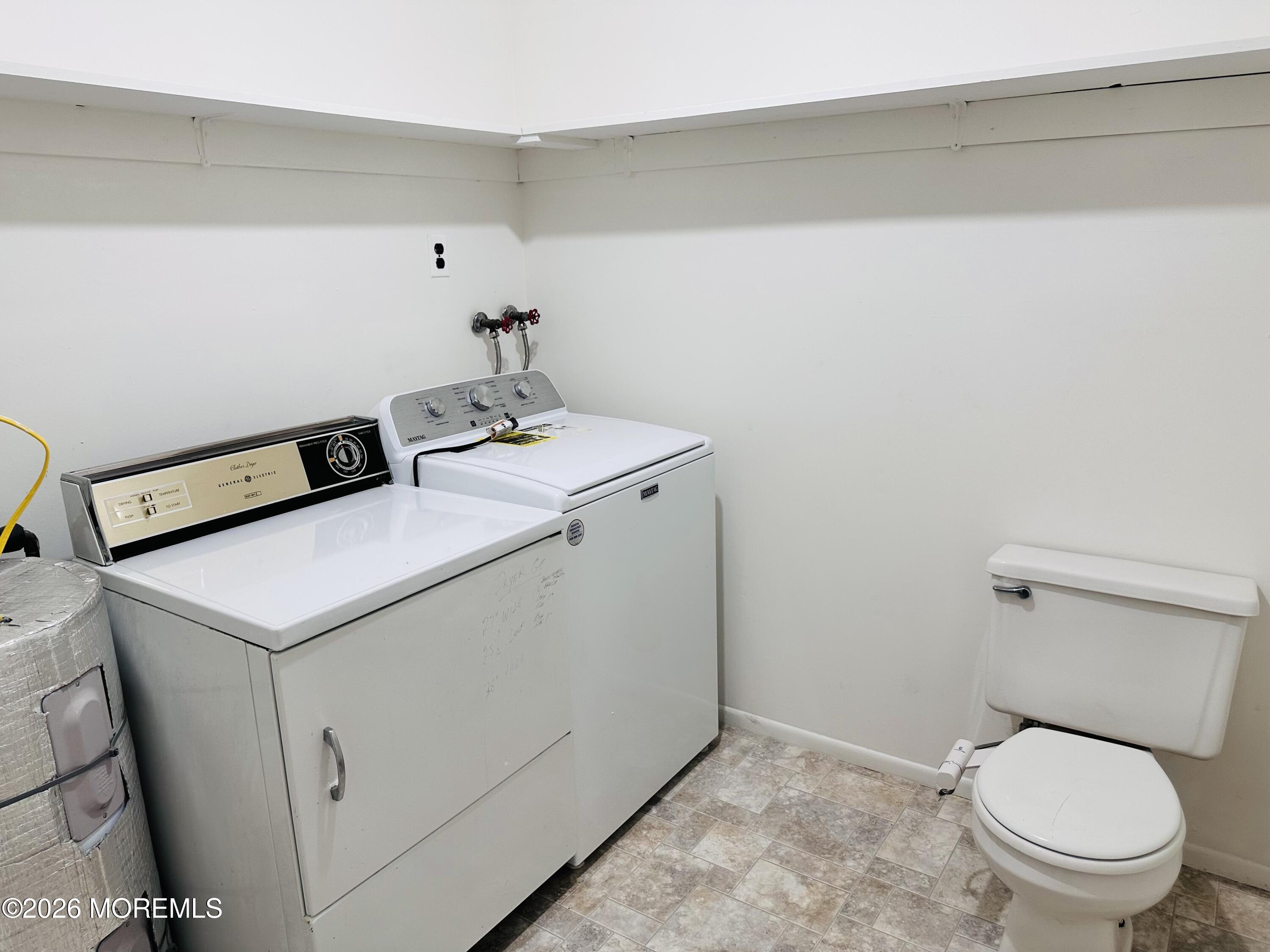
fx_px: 881
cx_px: 635
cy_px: 476
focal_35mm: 24
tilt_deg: -14.5
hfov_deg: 71.6
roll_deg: +1.3
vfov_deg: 56.8
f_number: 1.78
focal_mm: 6.86
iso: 125
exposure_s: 1/60
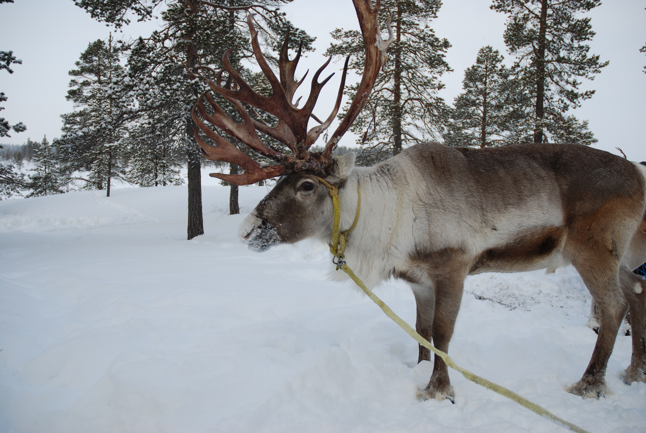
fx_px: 593
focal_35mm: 33
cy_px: 216
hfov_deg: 57.2
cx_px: 323
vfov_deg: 40.1
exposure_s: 1/320
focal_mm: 22
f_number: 3.8
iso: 100
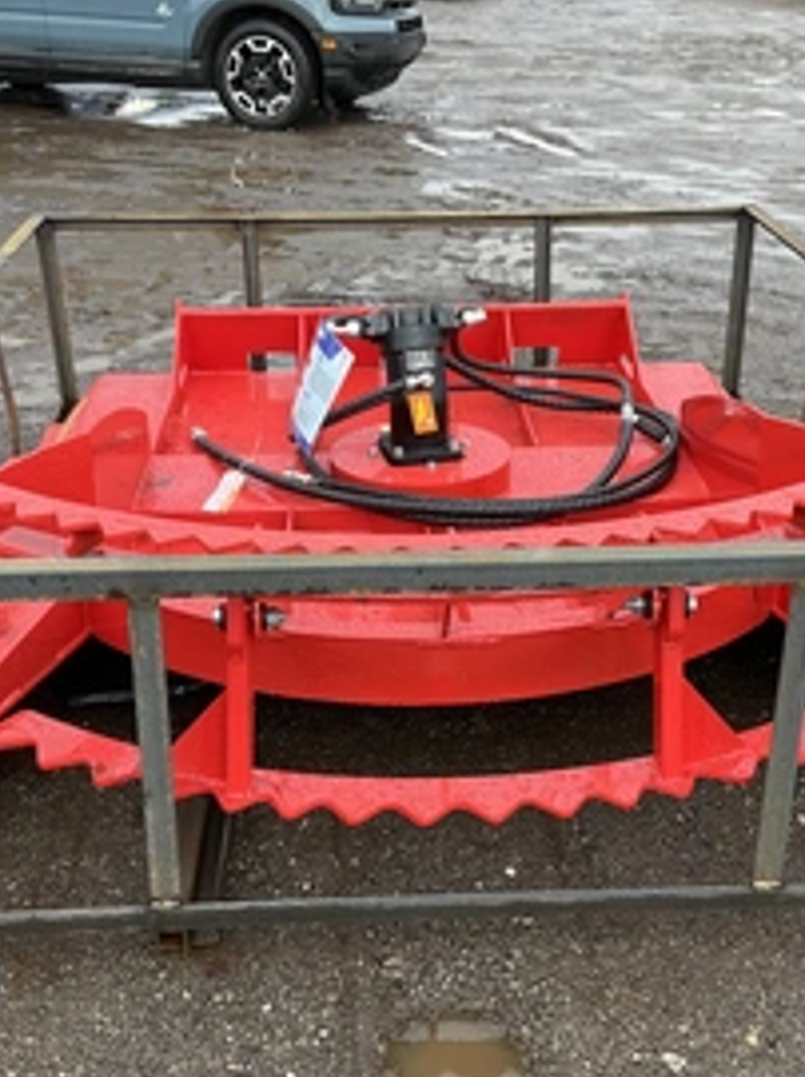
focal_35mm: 43
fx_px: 1335
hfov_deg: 33.5
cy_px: 594
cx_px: 422
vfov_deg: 43.8
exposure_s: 1/134
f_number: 1.8
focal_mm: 3
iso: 16
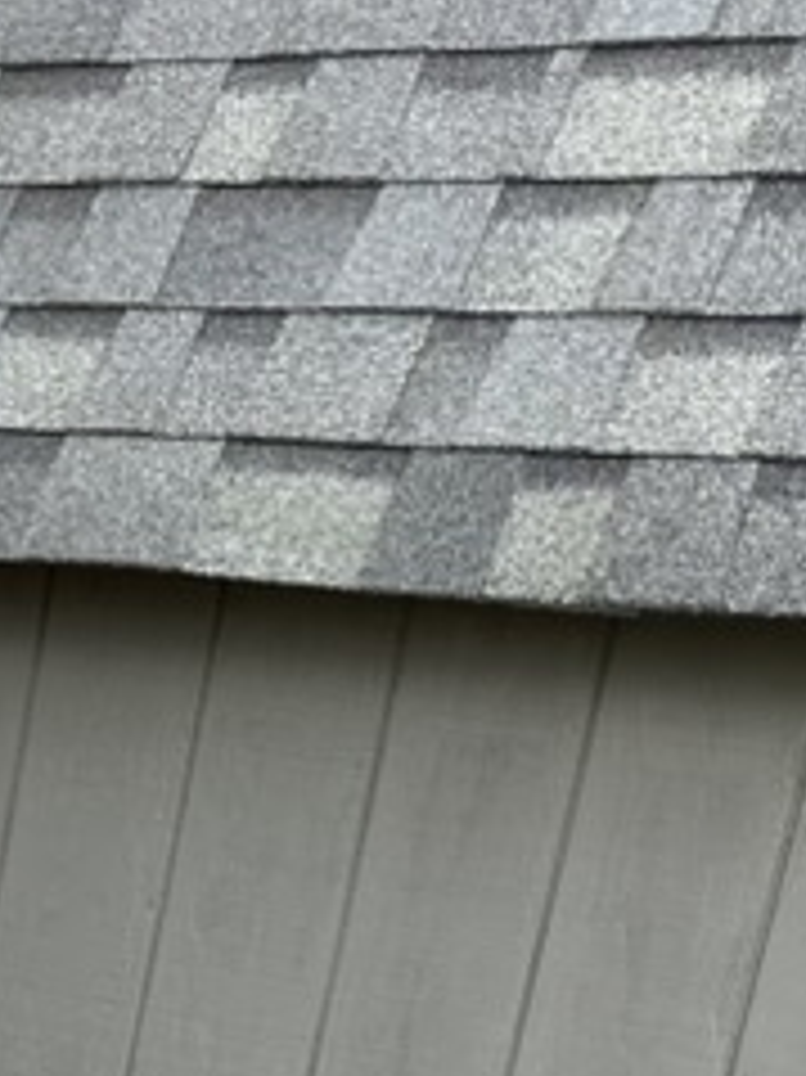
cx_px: -1247
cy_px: 1540
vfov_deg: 17.4
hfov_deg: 11.4
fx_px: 3201
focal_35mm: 103
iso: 80
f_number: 1.78
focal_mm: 6.86
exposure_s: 1/494
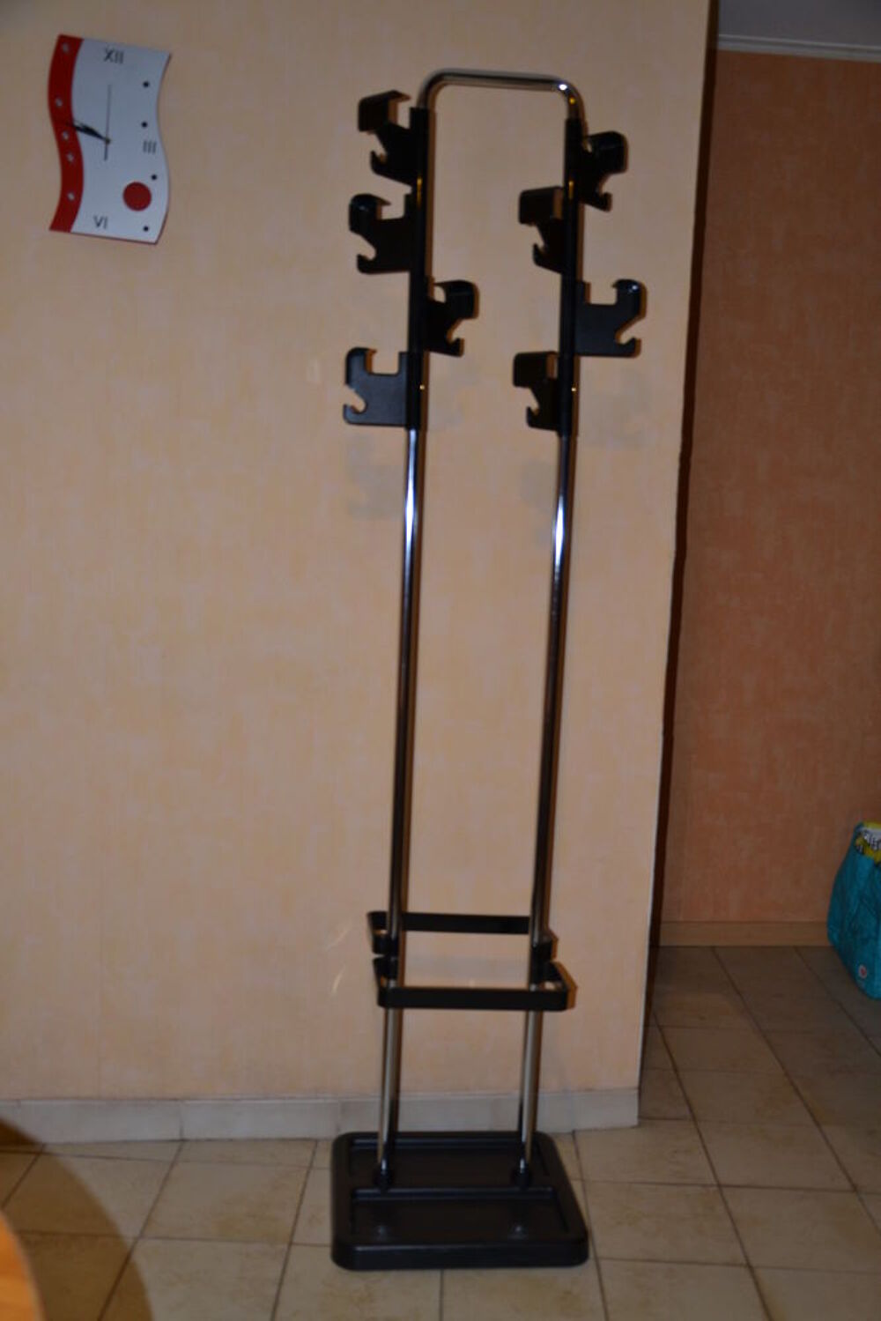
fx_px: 1211
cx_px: 440
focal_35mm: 33
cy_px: 660
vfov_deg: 57.2
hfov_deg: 40.0
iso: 400
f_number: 3.8
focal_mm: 22
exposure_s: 1/60
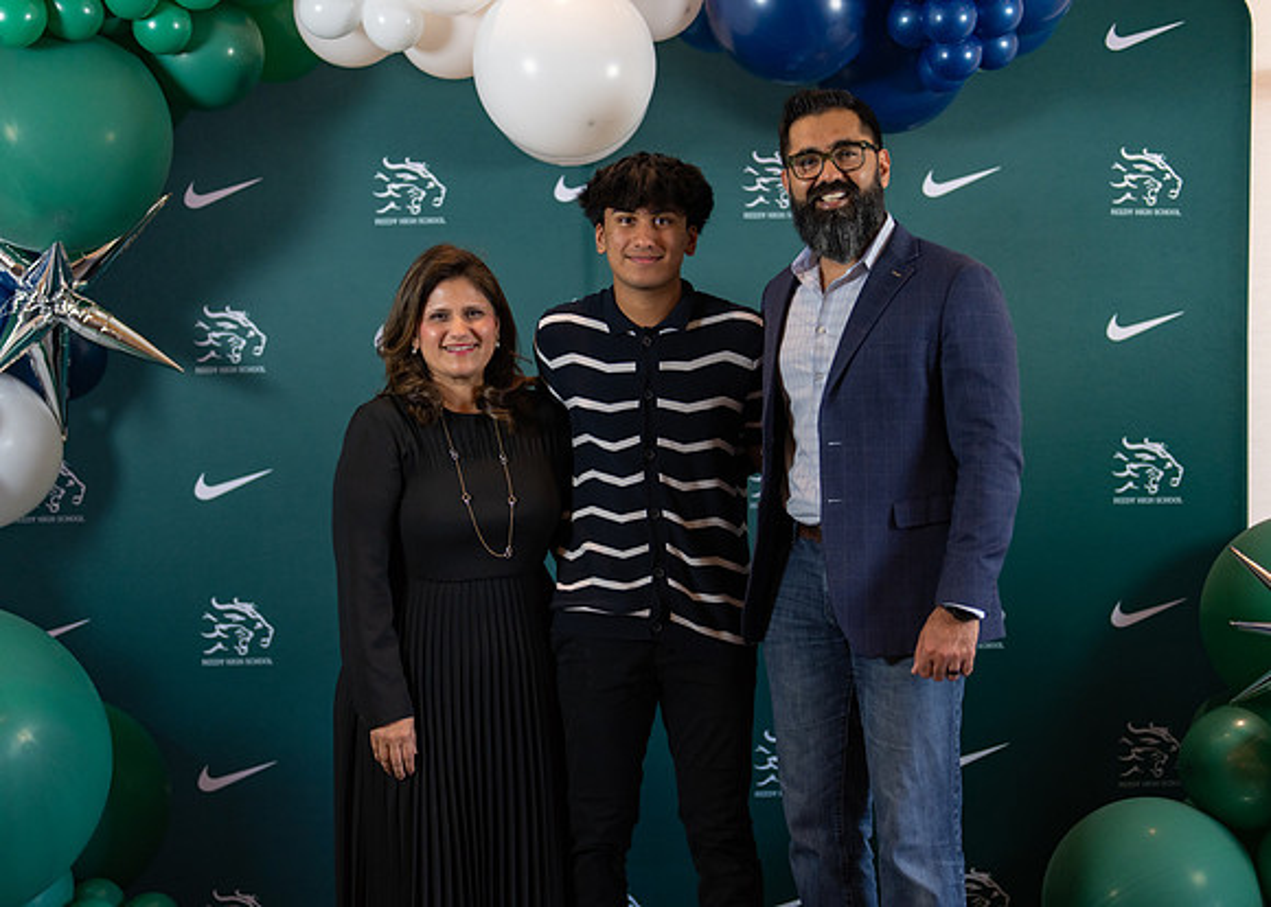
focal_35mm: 55
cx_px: 636
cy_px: 454
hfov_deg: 35.8
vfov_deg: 25.9
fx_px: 1969
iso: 500
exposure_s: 1/400
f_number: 1.2
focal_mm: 50
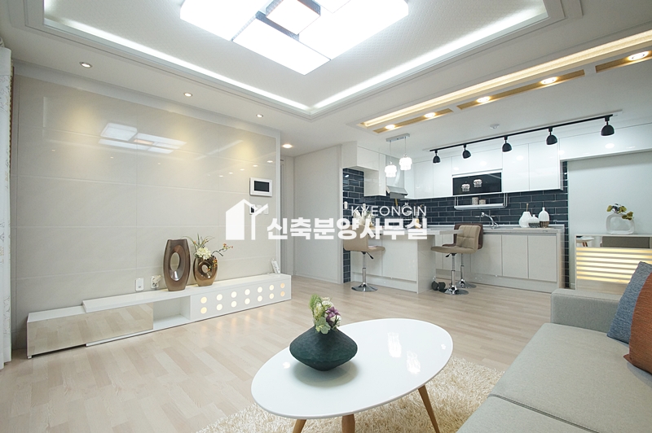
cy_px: 216
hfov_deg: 100.4
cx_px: 326
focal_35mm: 15
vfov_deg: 77.2
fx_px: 271
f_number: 7.1
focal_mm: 10
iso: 800
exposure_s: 1/60
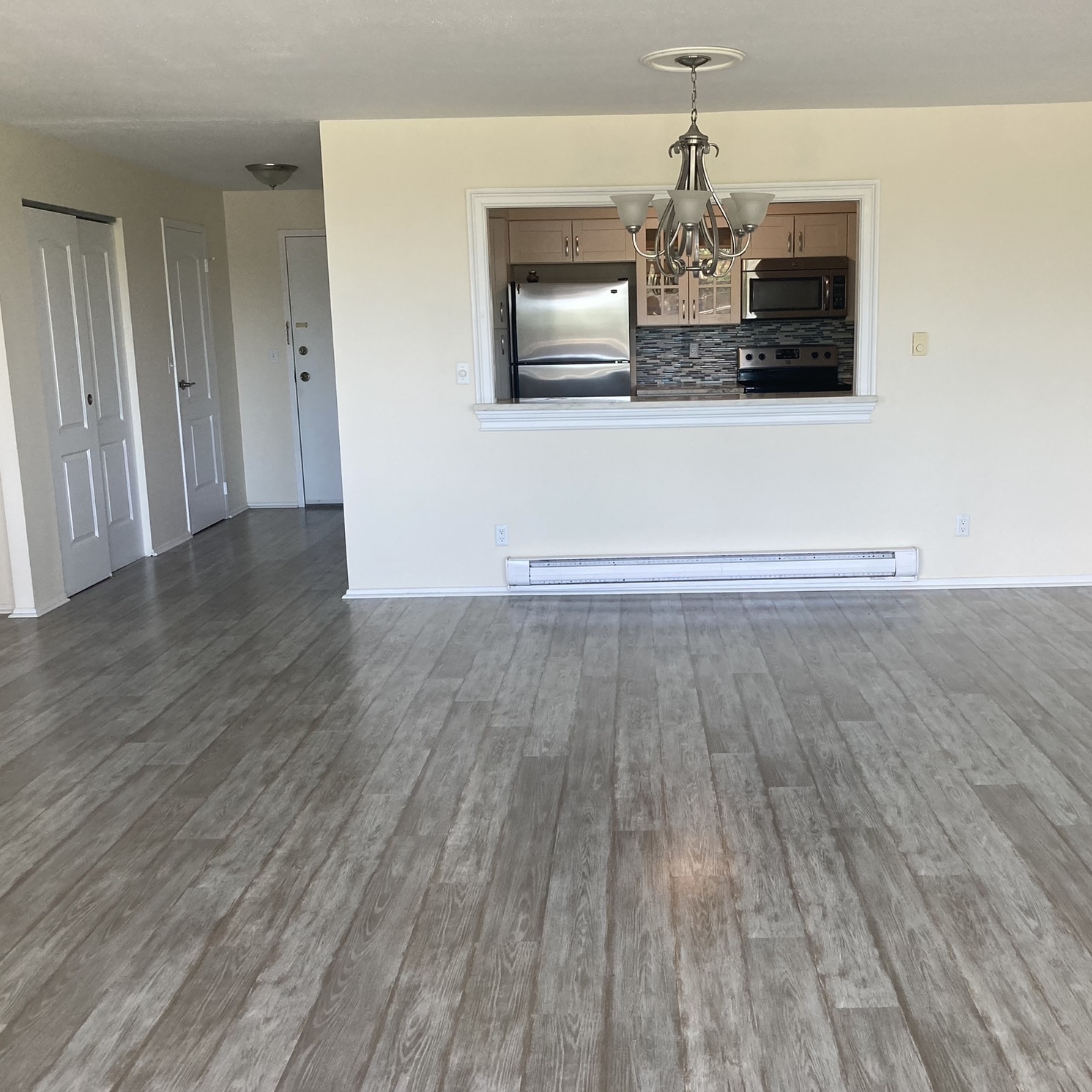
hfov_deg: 48.3
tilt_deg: -9.6
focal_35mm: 34
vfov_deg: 48.4
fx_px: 1213
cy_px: 560
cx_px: 636
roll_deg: +0.8
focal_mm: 3.99
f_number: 1.8
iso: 64
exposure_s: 1/120
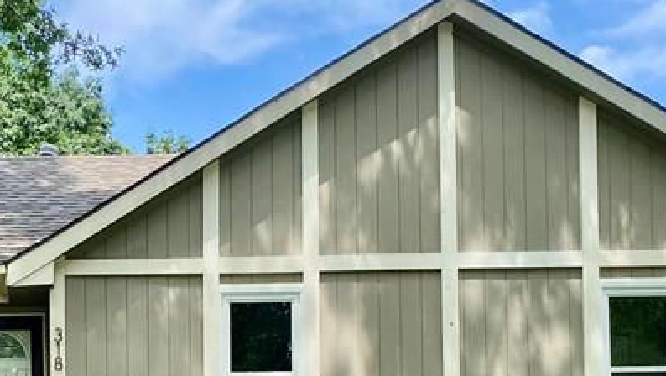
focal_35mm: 73
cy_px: 482
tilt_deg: +1.1
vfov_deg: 15.8
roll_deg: +2.7
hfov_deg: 28.0
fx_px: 1290
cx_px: 86
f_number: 1.8
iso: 32
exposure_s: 1/767
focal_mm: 4.25
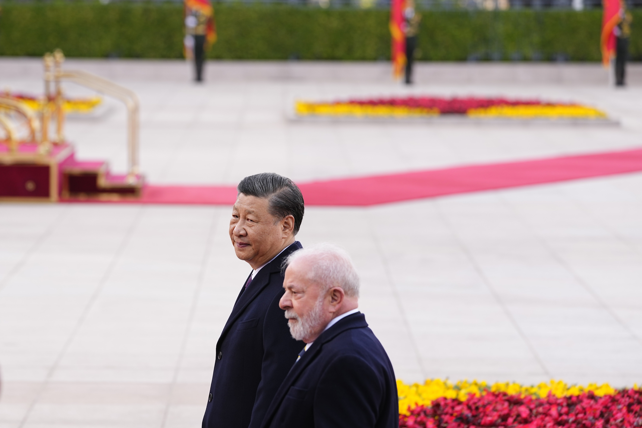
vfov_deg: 9.7
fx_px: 2532
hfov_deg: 14.4
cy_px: 214
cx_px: 321
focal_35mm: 142
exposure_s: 1/320
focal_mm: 142
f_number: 4
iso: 250
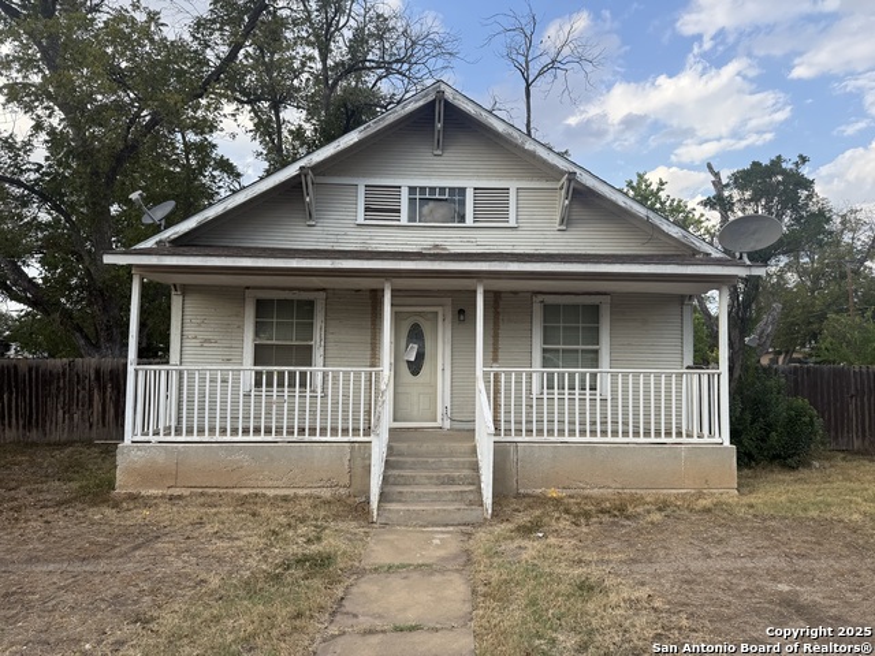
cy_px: 328
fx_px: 607
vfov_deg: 56.8
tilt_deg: +3.4
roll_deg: +0.1
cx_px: 438
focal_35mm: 24
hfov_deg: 71.6
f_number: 1.78
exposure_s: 1/1060
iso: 80
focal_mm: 6.76
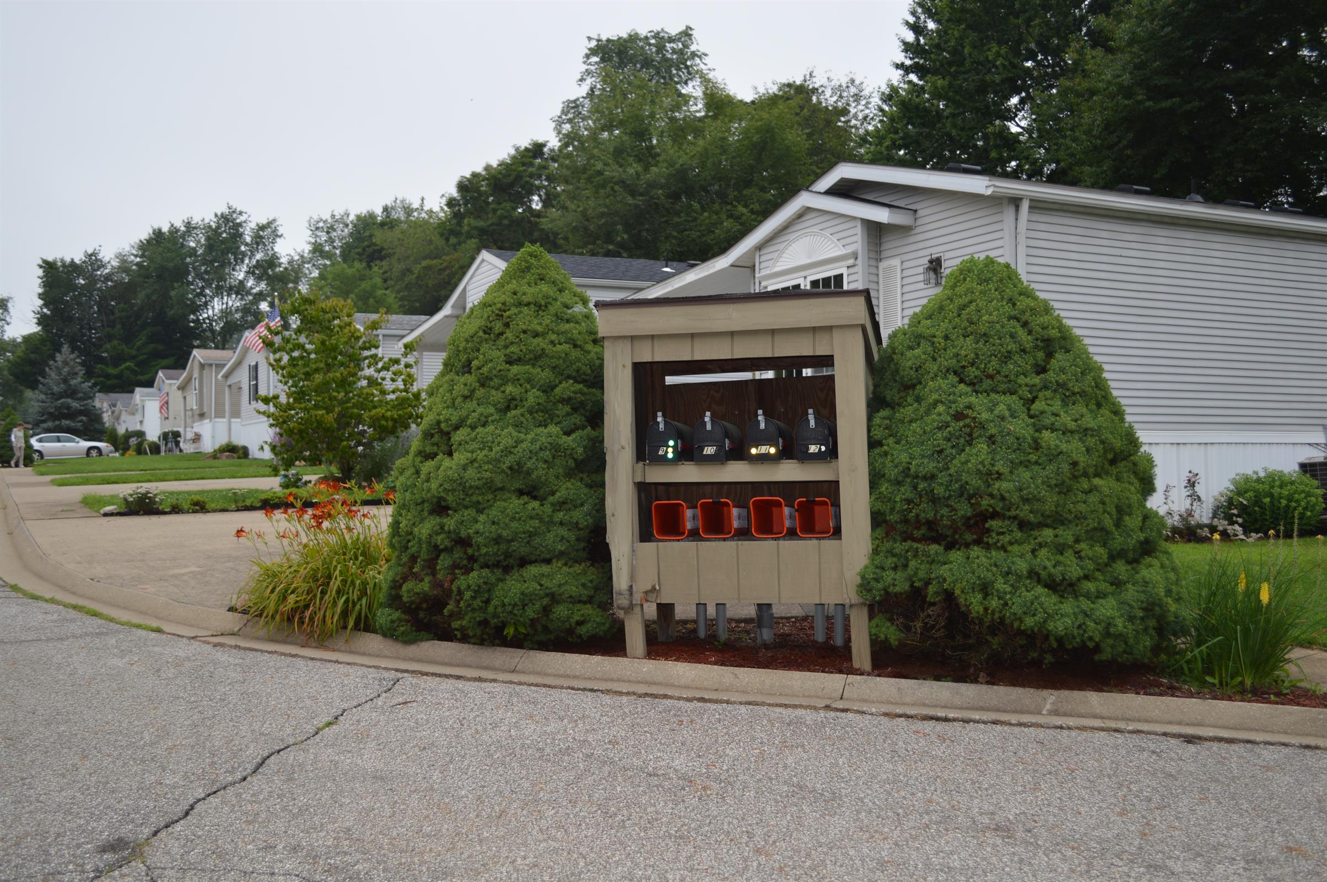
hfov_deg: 53.2
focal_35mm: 36
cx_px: 664
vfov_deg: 36.8
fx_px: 1326
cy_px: 441
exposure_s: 1/200
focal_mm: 24
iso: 100
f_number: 4
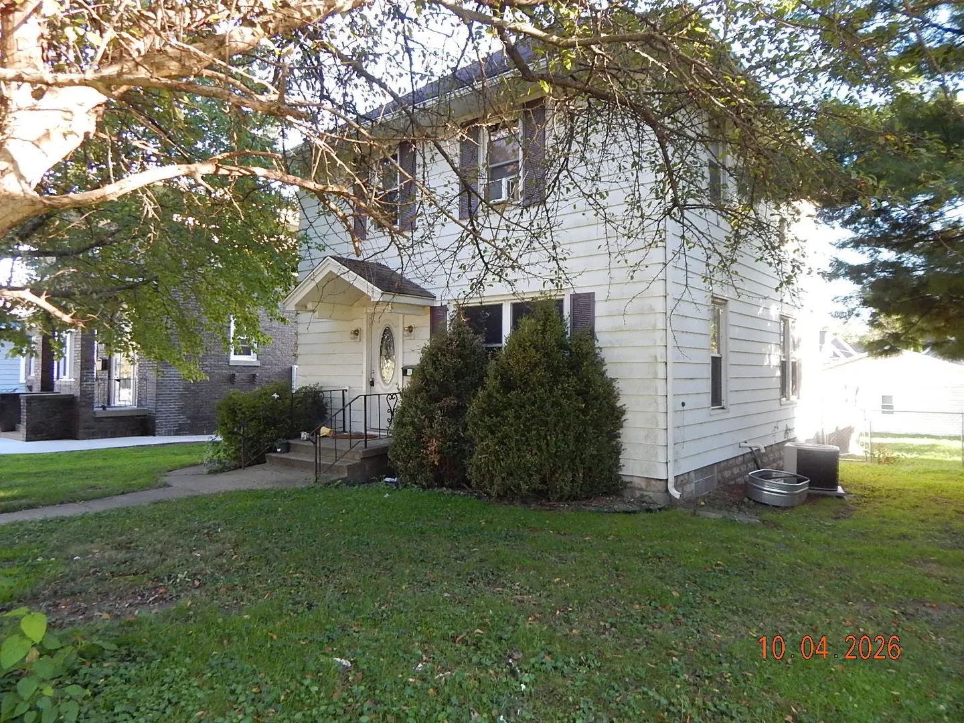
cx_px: 482
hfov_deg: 76.4
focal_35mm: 22
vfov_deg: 61.1
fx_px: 613
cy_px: 362
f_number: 3
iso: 400
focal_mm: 4
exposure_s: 1/160
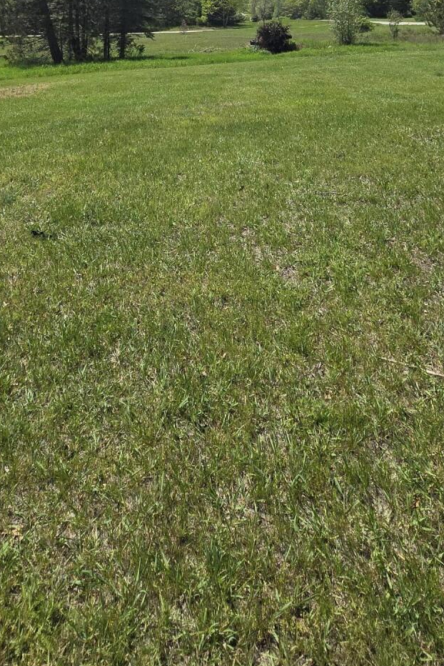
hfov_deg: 45.0
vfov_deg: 53.1
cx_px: 221
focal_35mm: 29
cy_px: 31
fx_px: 536
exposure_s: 1/3390
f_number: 2.2
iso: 50
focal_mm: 2.2
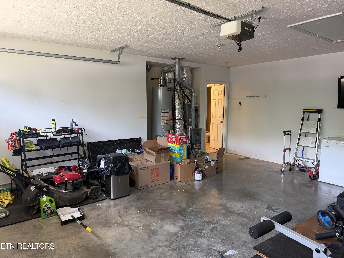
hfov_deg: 71.6
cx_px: 172
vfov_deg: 56.8
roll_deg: +0.0
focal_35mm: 24
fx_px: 239
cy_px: 129
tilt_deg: -6.4
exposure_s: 1/94
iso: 200
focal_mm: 6.76
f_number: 1.78
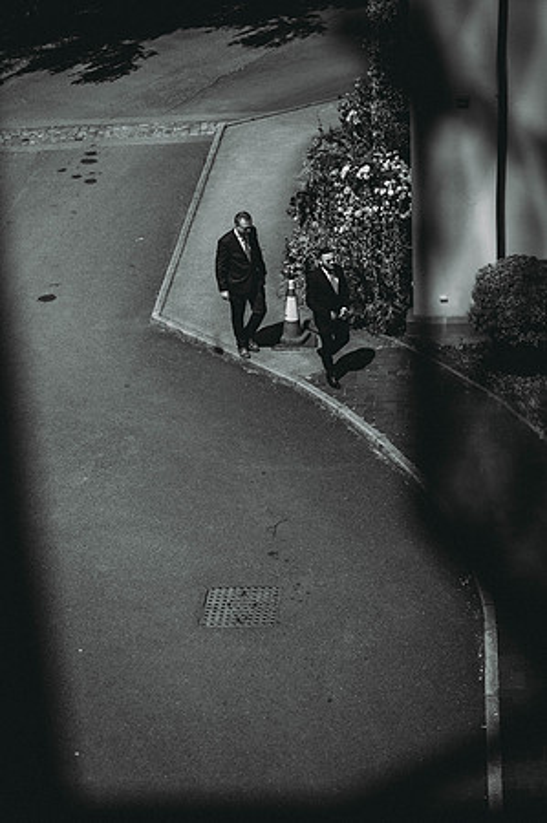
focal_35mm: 85
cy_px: 412
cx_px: 274
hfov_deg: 16.0
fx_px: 1942
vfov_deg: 23.9
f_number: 2.2
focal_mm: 85
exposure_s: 1/4000
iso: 100
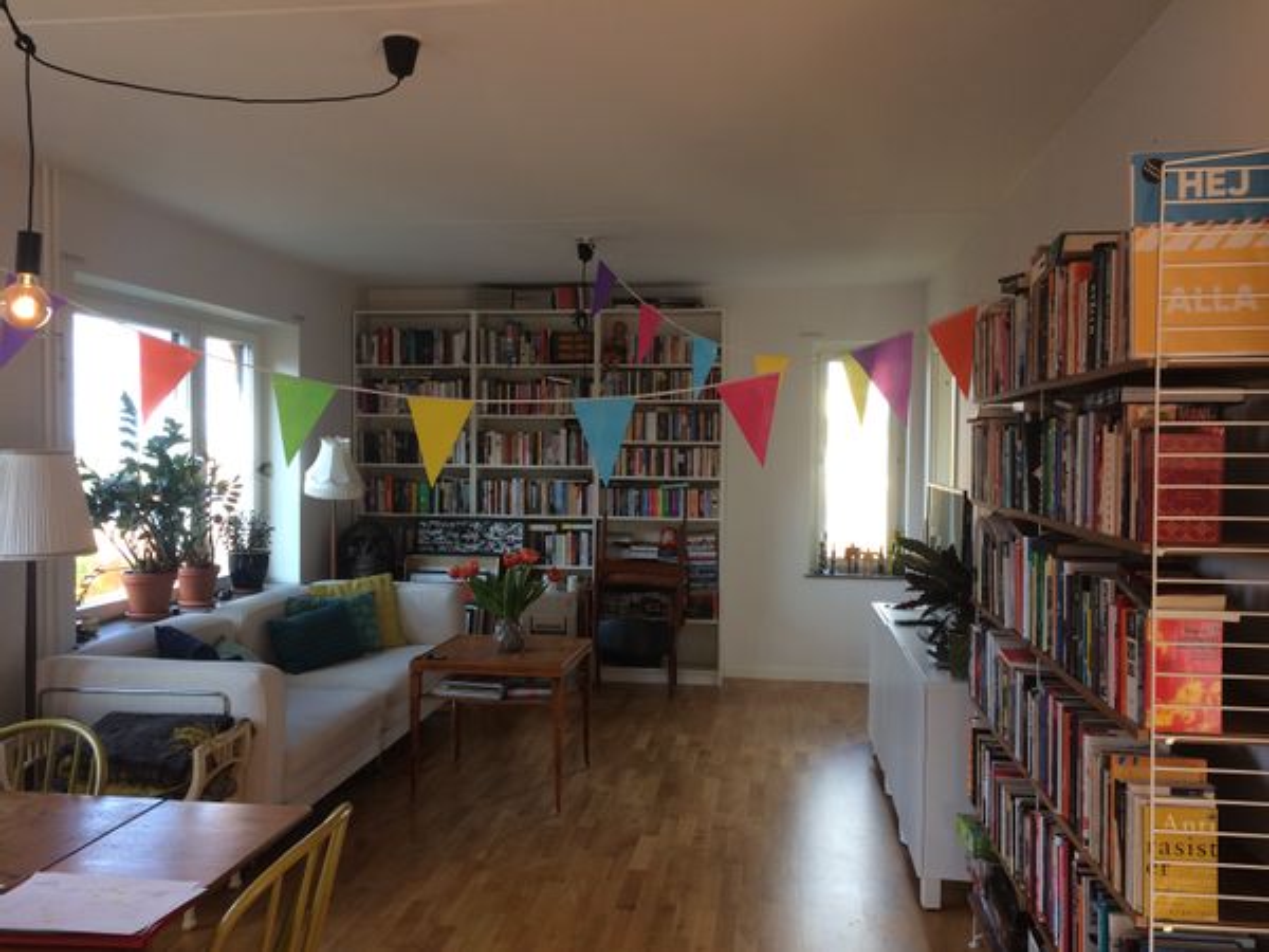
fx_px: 1063
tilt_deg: -2.1
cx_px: 634
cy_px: 476
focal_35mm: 29
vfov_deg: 48.2
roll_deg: -0.2
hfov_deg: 61.7
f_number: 2.2
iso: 40
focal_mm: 4.15
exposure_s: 1/50
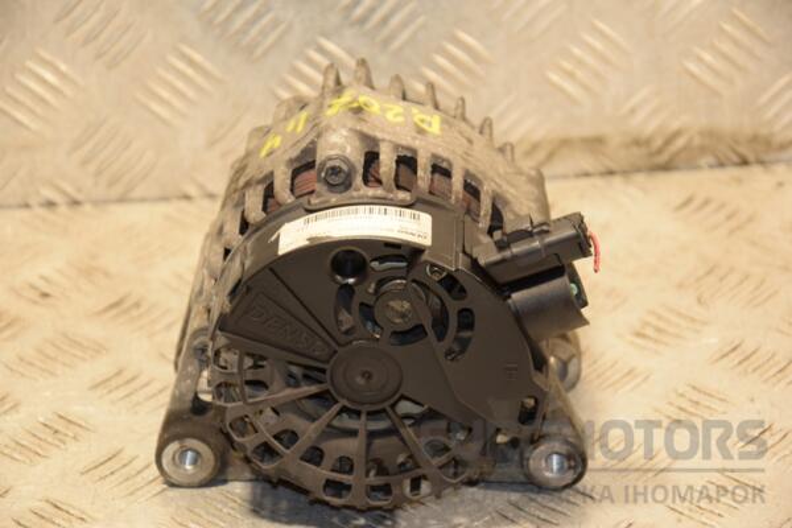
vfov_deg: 10.8
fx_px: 2805
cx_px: 396
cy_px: 264
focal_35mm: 128
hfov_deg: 16.1
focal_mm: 85
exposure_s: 1/80
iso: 800
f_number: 5.6
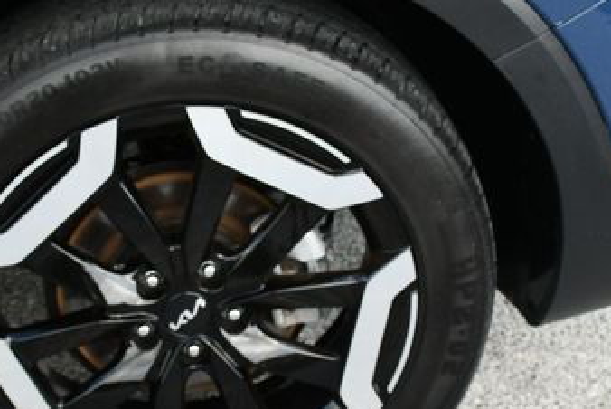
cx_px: 195
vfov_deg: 15.0
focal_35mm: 91
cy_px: 257
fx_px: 1546
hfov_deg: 22.3
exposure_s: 1/250
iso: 360
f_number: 5.6
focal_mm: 24
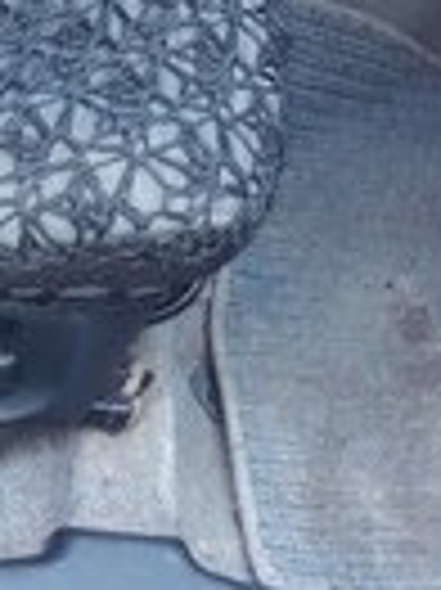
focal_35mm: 102
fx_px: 1735
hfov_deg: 14.4
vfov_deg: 17.0
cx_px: 333
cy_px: -360
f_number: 1.9
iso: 50
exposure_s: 1/33
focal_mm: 3.6
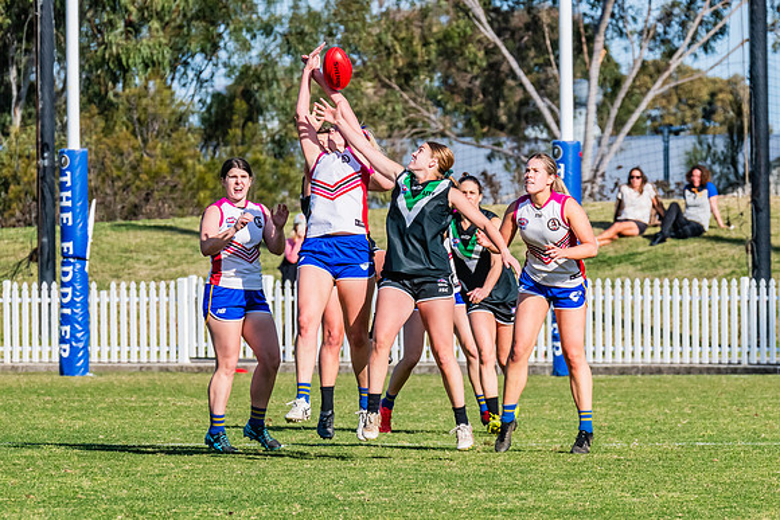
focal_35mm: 499
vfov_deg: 2.8
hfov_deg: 4.1
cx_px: 407
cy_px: 275
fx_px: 10805
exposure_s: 1/1600
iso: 800
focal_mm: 310
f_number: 11
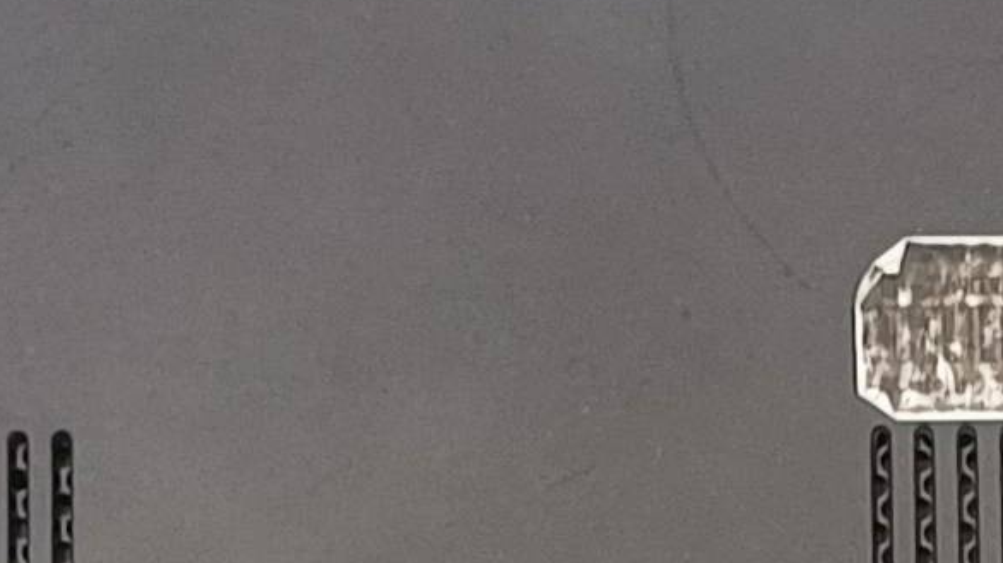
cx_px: 1445
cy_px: 1911
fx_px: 4945
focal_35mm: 186
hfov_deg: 11.2
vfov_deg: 5.9
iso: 80
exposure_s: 1/100
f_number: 1.8
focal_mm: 4.65
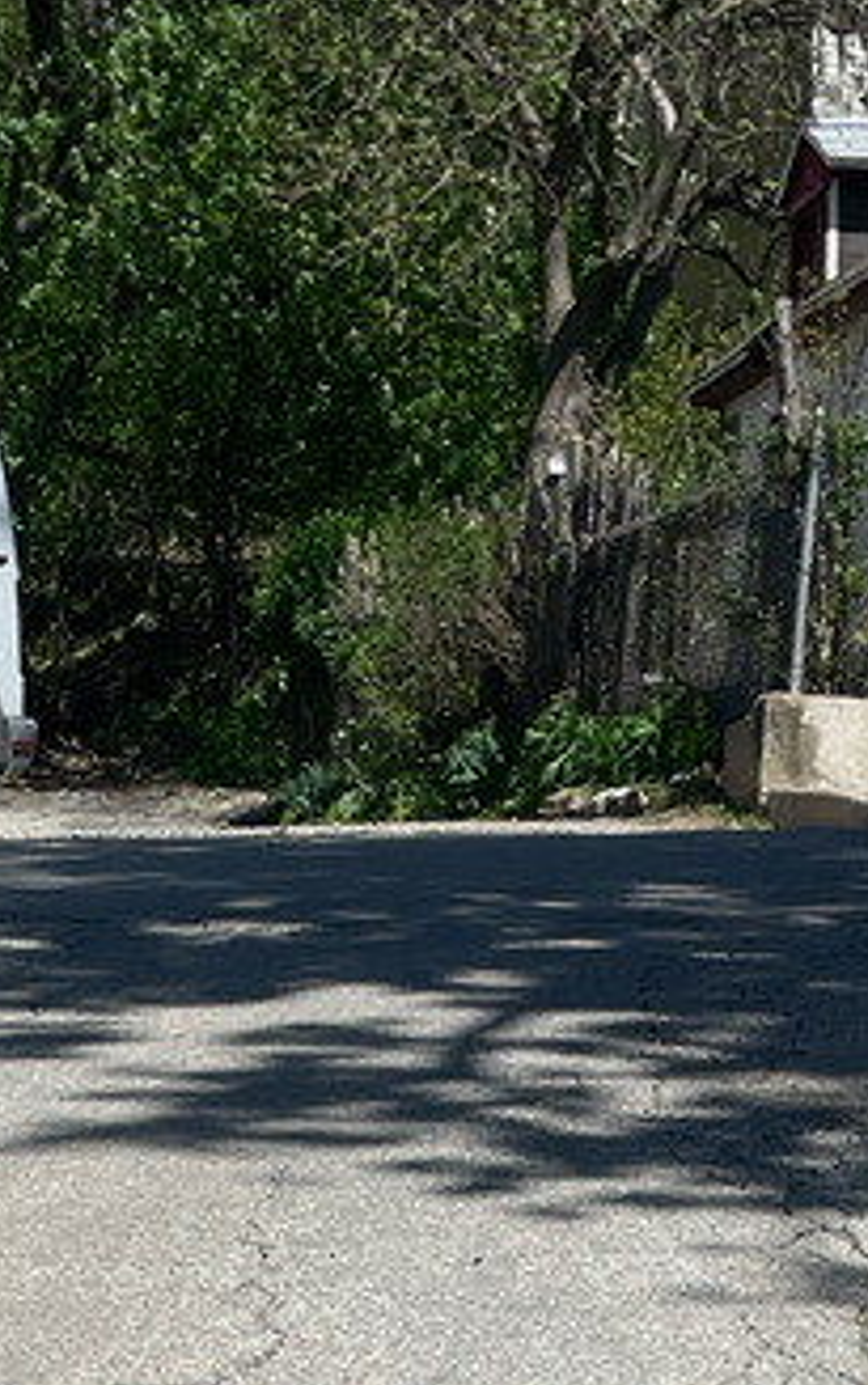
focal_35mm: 101
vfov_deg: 18.0
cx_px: 436
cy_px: 2160
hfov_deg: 13.0
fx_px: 3814
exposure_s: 1/3731
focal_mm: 4.2
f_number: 1.6
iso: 32
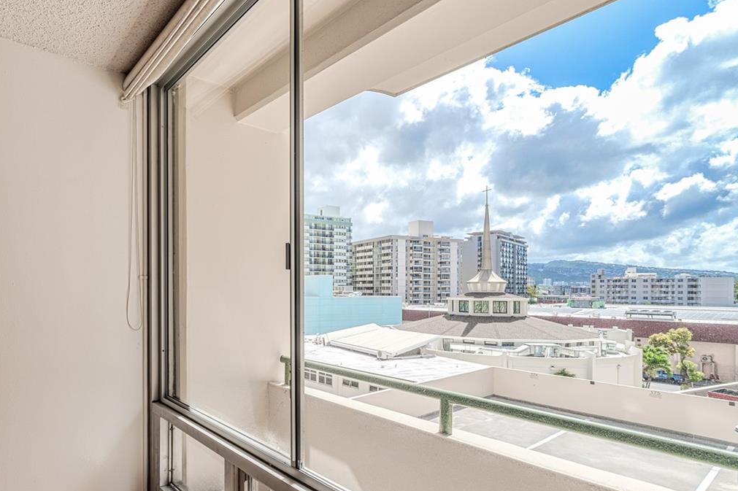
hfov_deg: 83.1
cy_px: 290
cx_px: 230
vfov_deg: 64.0
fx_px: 389
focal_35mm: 19
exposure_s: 1/800
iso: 100
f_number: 8
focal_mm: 12
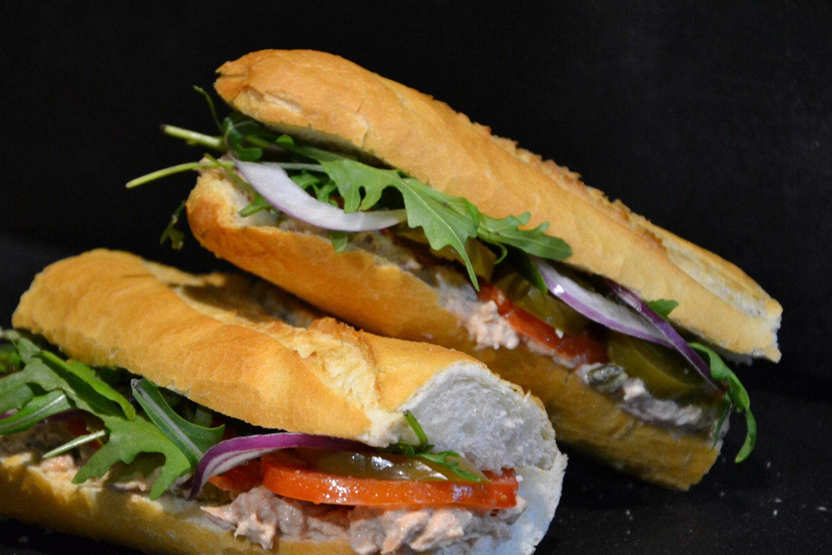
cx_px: 341
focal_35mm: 153
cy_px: 314
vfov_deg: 9.0
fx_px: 3526
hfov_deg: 13.4
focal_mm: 85
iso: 1400
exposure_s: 1/60
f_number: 5.6
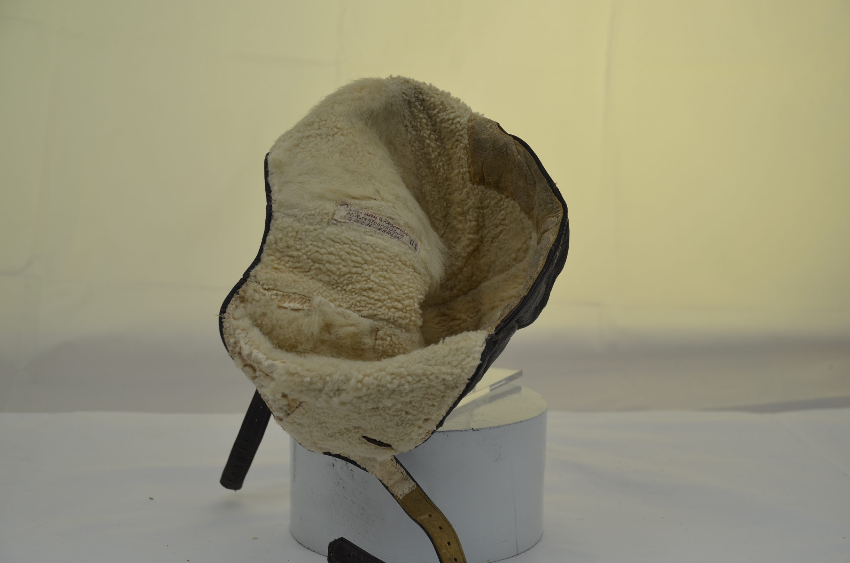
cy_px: 282
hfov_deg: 30.6
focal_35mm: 66
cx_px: 425
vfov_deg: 20.5
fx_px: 1555
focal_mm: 44
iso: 200
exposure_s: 1/125
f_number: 5.6
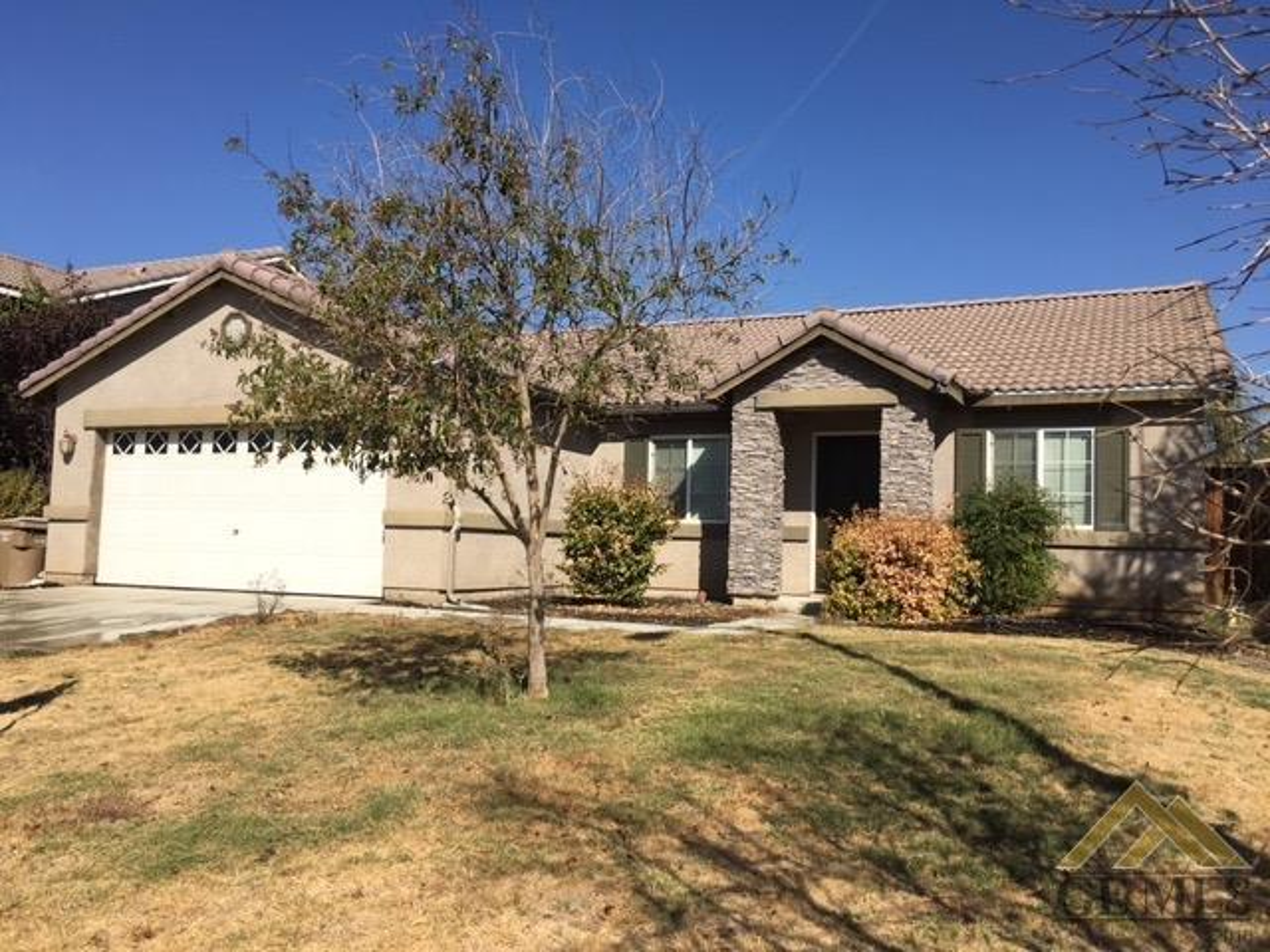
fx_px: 1064
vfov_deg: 48.2
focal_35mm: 29
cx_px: 635
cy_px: 476
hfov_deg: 61.7
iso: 25
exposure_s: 1/2198
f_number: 2.2
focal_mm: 4.15
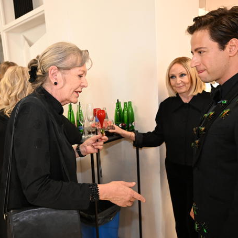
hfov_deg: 52.3
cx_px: 100
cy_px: 119
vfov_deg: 52.5
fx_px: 241
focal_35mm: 31
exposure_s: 1/160
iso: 8000
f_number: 4
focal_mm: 24
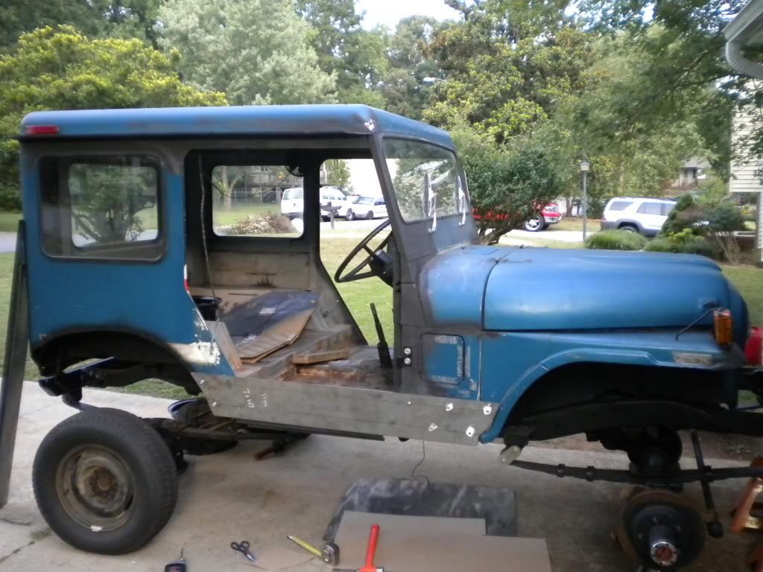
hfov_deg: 52.6
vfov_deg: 40.7
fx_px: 771
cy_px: 286
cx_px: 382
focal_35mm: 35
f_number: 3.1
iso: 400
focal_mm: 6.3
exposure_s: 1/393
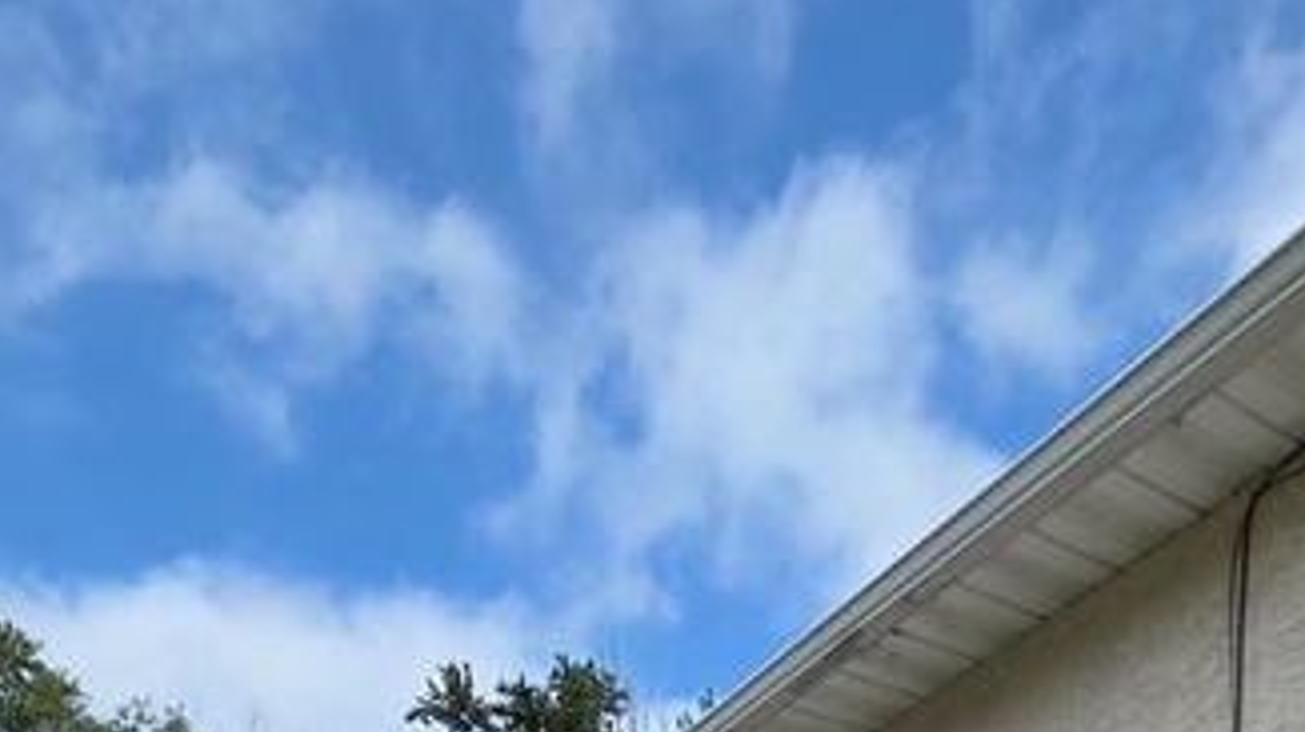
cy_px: 1318
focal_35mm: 29
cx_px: 805
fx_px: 1003
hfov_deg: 65.3
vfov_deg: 22.4
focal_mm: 2.2
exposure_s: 1/2314
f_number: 2.2
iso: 50
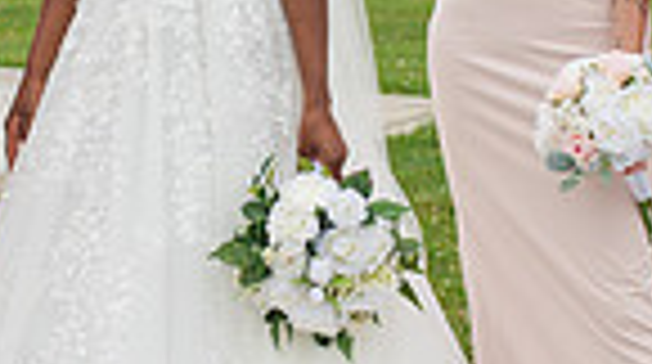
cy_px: 121
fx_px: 2865
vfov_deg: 7.3
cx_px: 165
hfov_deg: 12.9
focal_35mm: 166
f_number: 3.2
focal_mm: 35
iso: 140
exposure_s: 1/400
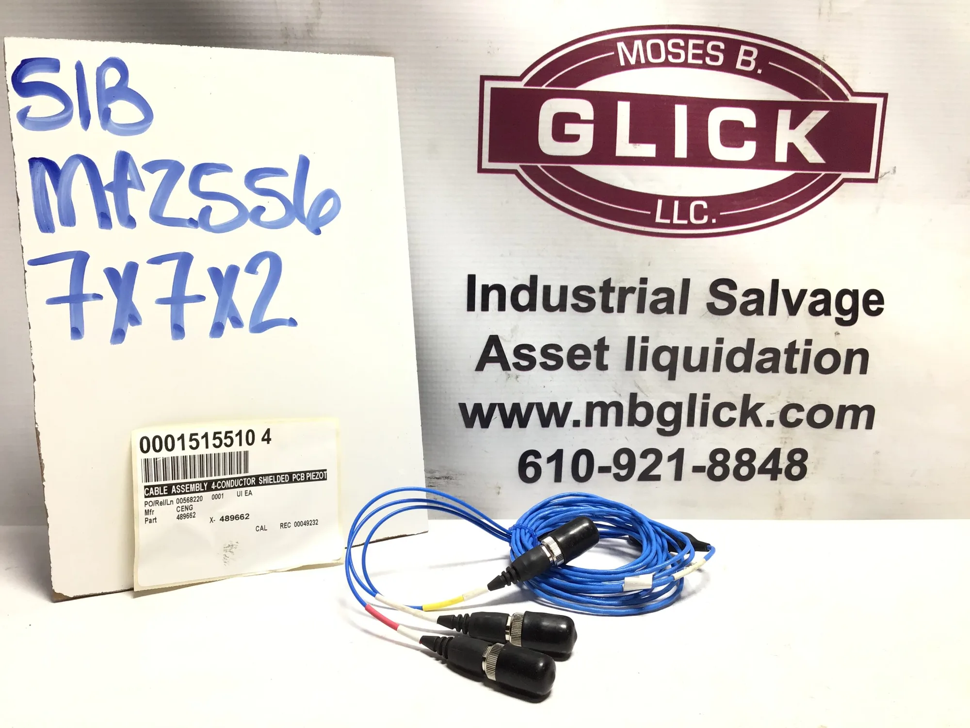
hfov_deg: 58.4
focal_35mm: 31
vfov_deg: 45.4
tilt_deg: -11.6
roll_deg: -2.5
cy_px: 364
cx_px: 485
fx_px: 869
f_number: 2.4
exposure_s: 1/120
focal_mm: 3.3
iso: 40
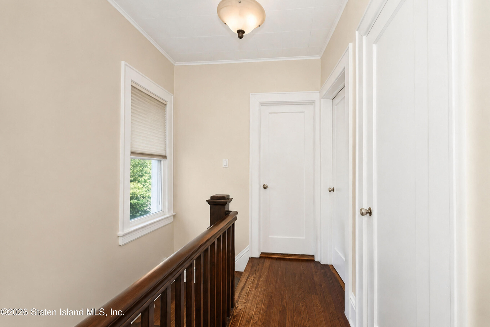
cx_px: 245
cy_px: 164
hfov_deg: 100.4
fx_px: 204
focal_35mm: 15
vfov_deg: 77.3
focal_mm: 10
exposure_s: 1/80
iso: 1600
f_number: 8
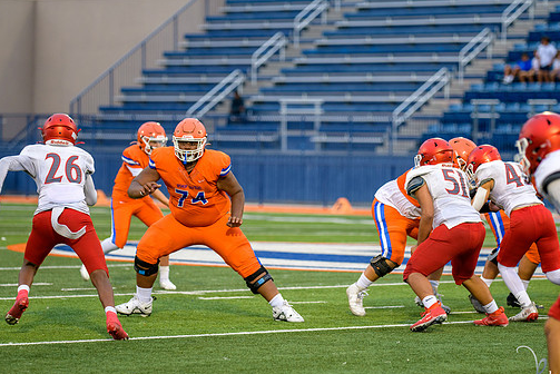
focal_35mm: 196
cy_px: 212
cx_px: 313
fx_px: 3051
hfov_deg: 10.5
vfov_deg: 7.0
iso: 640
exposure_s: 1/500
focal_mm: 170
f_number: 2.8
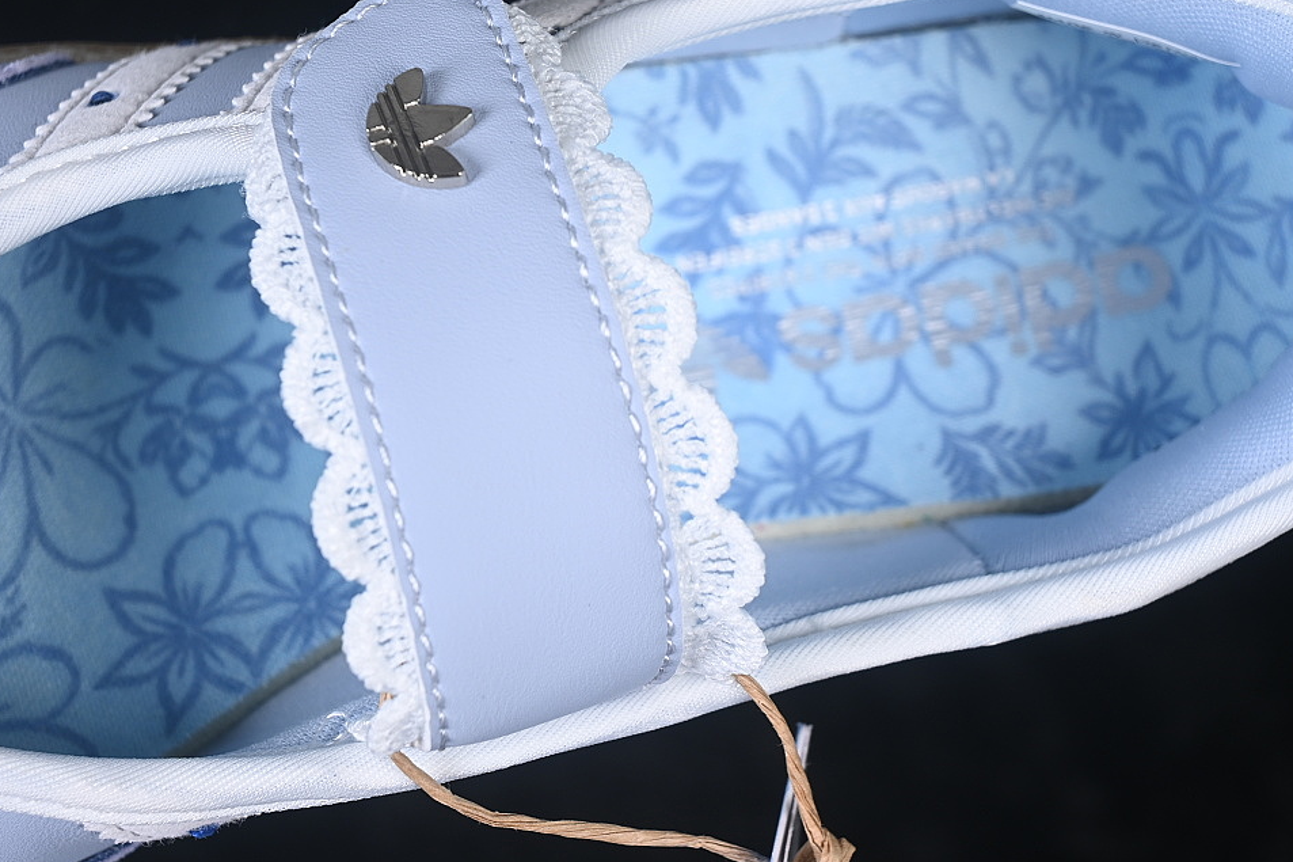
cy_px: 396
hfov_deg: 23.9
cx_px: 605
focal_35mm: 85
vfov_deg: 16.1
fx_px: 3052
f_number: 7.1
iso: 160
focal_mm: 50
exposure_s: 1/80
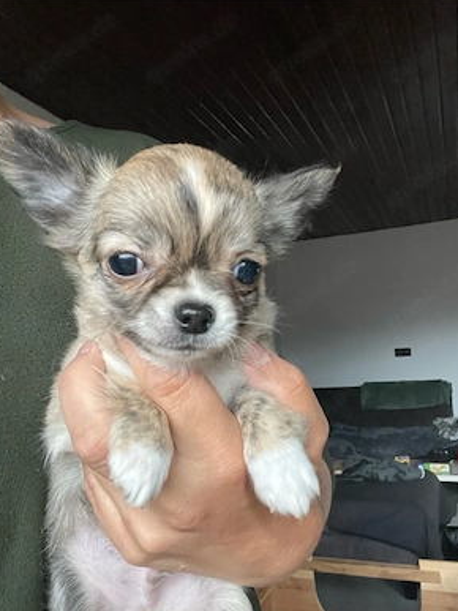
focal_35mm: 31
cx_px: 226
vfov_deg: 58.4
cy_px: 311
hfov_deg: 45.4
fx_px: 547
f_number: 2.2
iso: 400
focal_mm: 2.71
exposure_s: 1/55
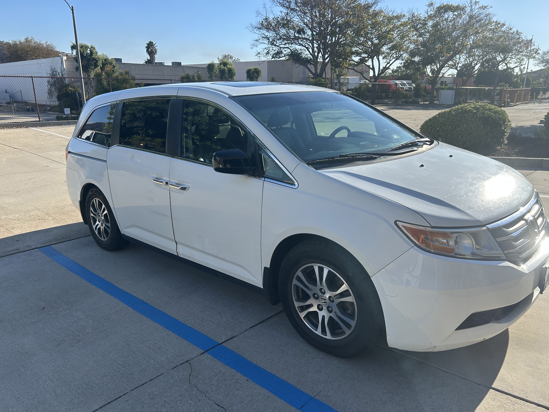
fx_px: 412
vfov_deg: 53.1
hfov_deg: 67.3
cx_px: 274
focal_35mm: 26
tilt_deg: -15.2
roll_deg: +0.2
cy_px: 206
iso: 50
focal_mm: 5.7
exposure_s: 1/2513
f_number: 1.5
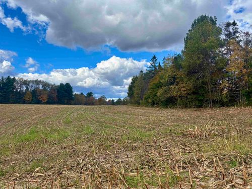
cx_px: 126
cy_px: 94
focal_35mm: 26
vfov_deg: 53.1
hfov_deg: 67.3
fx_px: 189
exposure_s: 1/2639
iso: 50
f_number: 1.6
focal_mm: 5.96
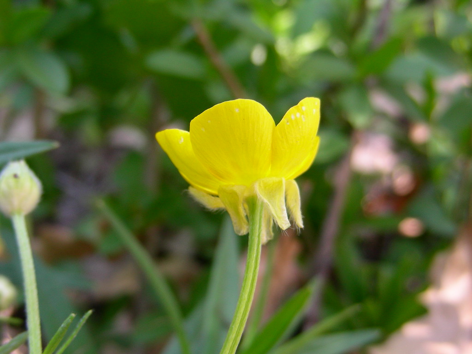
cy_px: 177
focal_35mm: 58
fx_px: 791
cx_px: 236
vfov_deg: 25.2
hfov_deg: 33.2
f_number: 3.5
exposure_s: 1/54
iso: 50
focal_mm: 9.7
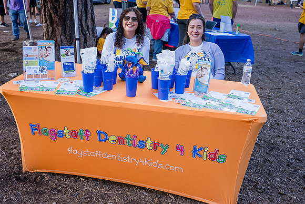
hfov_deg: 50.1
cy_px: 98
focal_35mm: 38
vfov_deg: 34.7
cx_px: 138
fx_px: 326
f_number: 3.2
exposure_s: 1/400
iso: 400
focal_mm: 31.3
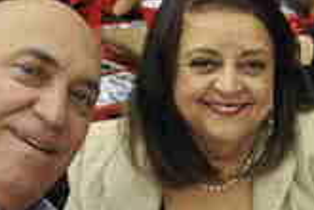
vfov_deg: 11.8
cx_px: 314
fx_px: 1012
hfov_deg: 17.2
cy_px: 144
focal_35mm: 116
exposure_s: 1/40
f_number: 4.5
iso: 720
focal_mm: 20
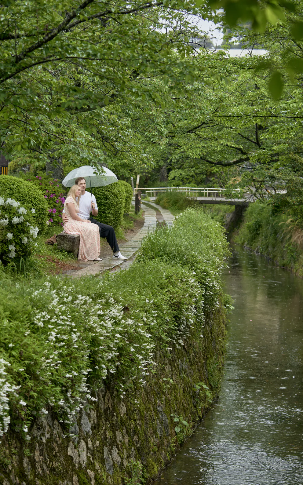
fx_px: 1507
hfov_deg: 11.5
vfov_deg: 18.3
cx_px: 157
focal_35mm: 114
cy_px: 243
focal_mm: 111
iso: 250
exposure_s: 1/250
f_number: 4
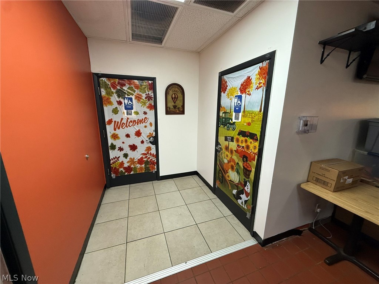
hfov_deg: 102.1
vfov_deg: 85.7
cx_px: 190
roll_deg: -1.4
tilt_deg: -9.0
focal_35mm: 14
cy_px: 142
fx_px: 153
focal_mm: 2.22
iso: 250
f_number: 2.2
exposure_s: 1/120
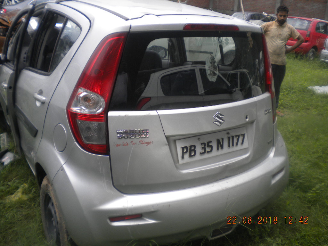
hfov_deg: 52.6
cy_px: 123
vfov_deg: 40.7
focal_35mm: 35
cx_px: 164
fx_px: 332
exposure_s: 1/520
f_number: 3.1
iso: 104
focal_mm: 6.3
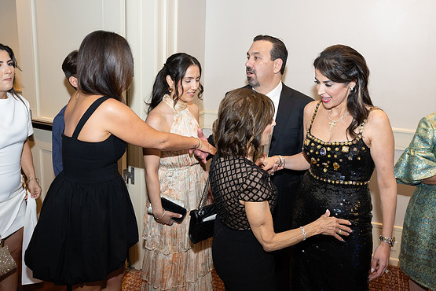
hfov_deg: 53.1
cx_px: 211
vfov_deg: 36.8
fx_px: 436
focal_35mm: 36
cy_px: 130
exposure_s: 1/100
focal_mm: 27
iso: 800
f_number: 5.6
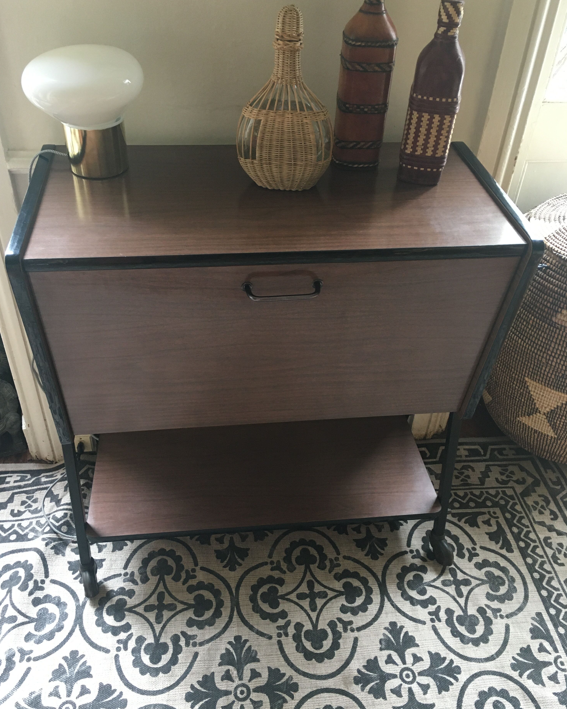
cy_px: 357
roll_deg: -1.9
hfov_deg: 47.1
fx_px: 650
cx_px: 280
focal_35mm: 31
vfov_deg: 57.2
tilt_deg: -38.3
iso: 160
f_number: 2.2
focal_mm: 4.15
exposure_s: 1/33
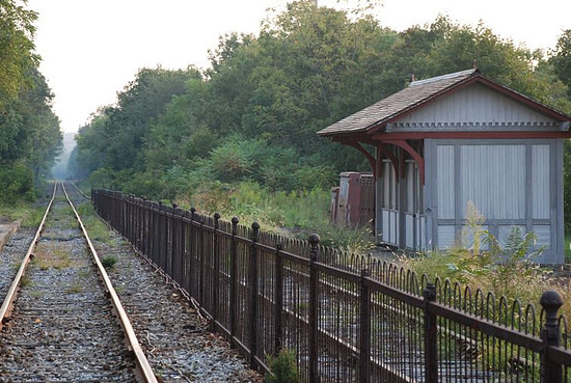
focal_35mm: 135
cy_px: 185
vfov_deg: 10.2
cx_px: 290
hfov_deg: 15.2
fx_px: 2138
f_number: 5.6
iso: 320
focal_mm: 85
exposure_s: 1/125
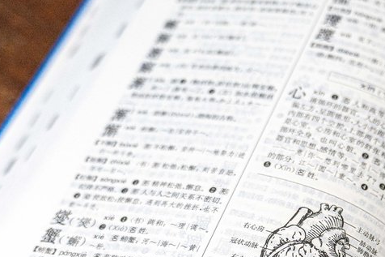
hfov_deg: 17.9
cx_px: 396
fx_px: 1187
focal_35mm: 111
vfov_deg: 12.1
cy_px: 279
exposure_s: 1/640
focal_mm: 44
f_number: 4
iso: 1000
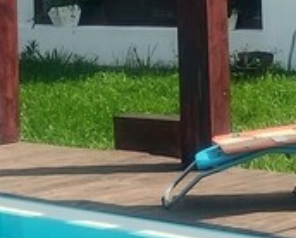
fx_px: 1430
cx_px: 139
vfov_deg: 9.3
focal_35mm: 163
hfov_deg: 11.8
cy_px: -97
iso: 100
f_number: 1.8
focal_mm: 4.27
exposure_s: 1/513
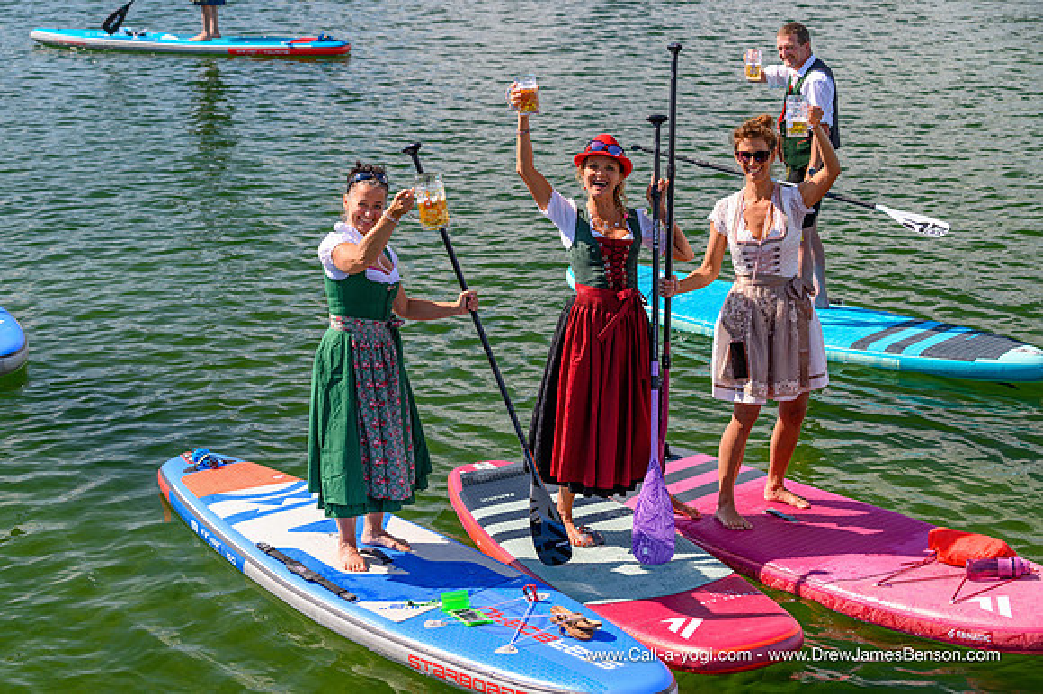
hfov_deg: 27.2
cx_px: 489
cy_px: 366
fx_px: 2151
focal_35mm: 74
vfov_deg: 18.3
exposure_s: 1/400
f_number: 5
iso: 200
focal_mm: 70
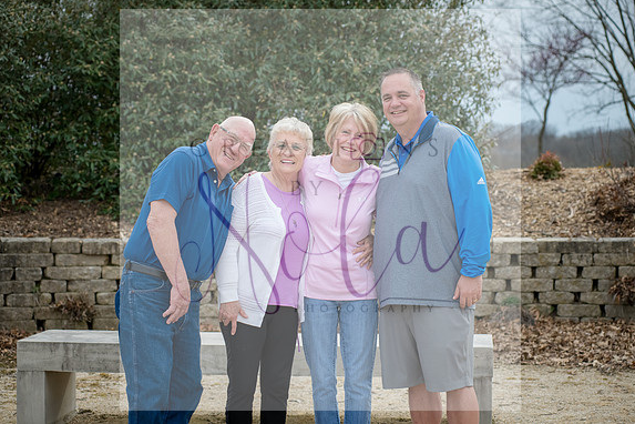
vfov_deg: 16.9
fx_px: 1429
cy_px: 210
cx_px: 320
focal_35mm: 81
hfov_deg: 25.1
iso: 400
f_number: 5.6
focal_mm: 80
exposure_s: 1/640
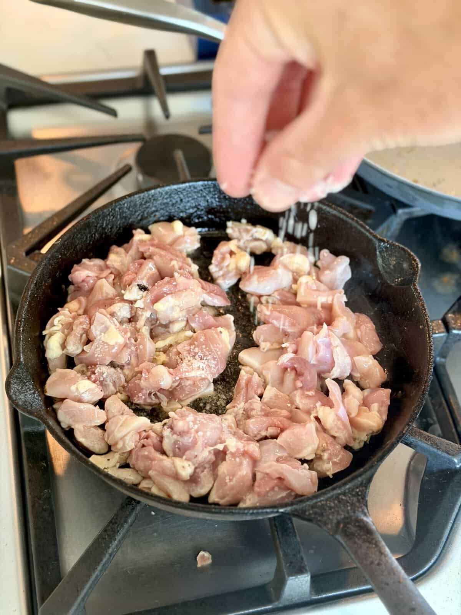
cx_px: 230
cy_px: 308
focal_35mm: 48
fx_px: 852
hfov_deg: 30.3
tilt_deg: -50.4
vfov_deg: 39.7
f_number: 1.78
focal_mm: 6.76
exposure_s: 1/60
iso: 160
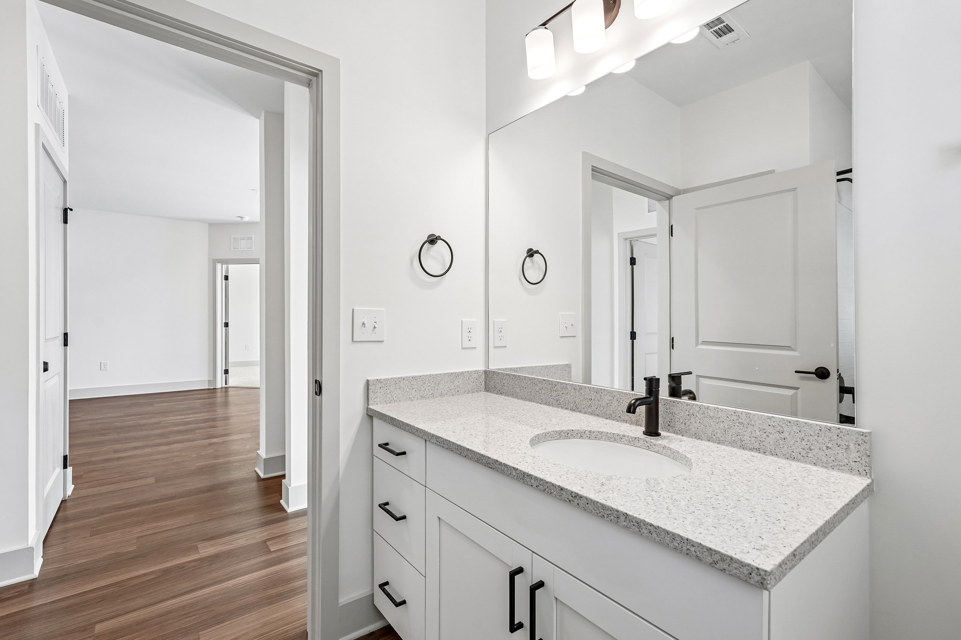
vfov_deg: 73.7
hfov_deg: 96.7
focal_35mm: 16
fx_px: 427
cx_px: 480
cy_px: 320
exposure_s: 1/80
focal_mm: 16
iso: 800
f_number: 8
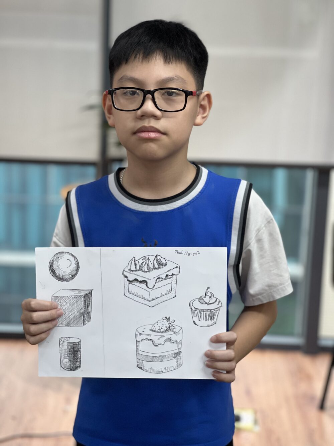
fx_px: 990
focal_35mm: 77
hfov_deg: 19.1
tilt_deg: -12.6
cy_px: 223
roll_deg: -2.9
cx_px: 167
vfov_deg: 25.3
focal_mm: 9
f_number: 2.8
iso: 250
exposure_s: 1/88
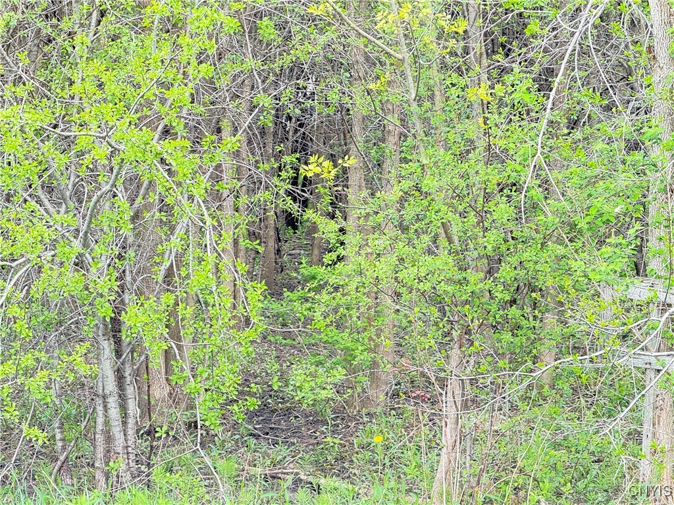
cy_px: 252
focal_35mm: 120
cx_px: 337
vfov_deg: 12.3
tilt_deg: -0.6
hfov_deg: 16.4
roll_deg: -0.6
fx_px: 2336
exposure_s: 1/99
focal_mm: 15.66
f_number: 2.8
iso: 64
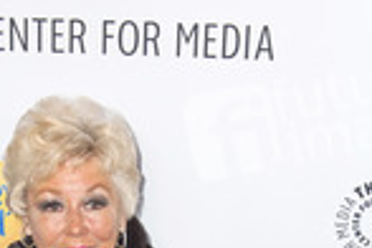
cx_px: 85
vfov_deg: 13.4
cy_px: 501
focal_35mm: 87
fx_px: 899
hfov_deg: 23.1
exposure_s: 1/400
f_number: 4.5
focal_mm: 32
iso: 500
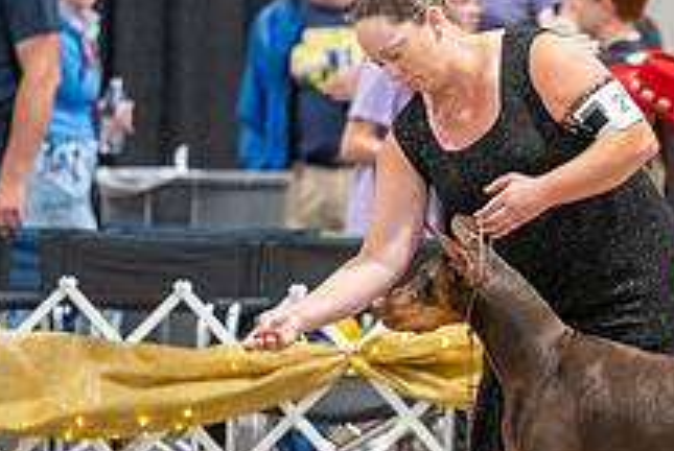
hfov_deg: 3.8
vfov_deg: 2.6
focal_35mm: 539
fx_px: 10105
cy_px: 377
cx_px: 618
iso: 6400
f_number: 2.8
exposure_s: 1/250
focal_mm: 200
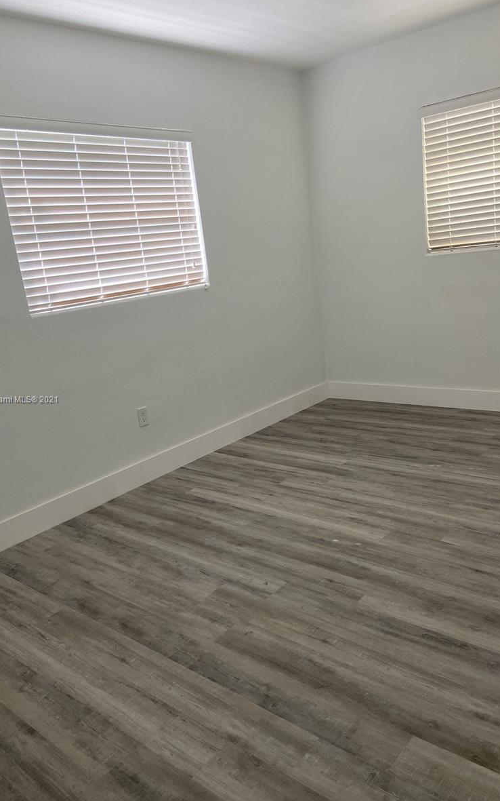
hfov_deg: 44.5
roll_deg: +7.3
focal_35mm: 28
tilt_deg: -12.8
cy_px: 400
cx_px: 239
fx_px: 611
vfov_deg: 66.5
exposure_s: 1/120
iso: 80
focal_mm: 4.25
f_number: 1.8
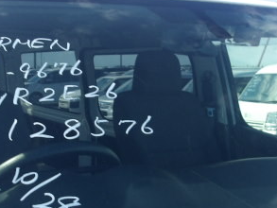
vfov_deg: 24.7
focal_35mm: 59
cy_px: 138
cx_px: 79
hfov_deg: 32.2
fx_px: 472
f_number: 10.4
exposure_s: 1/60
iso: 119
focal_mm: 4.9
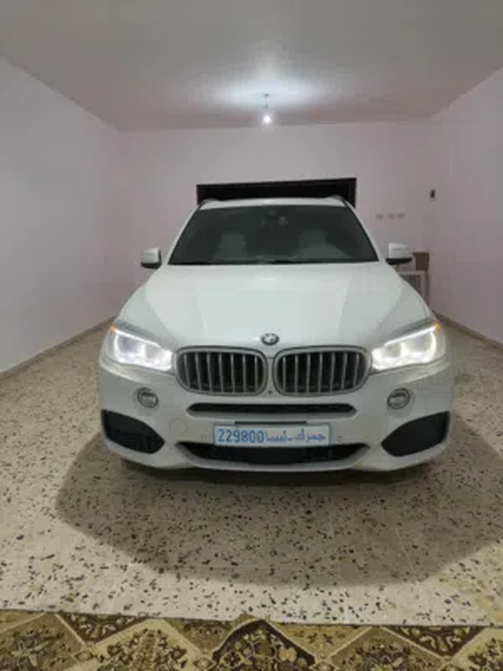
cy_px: 336
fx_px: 446
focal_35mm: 23
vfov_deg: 73.9
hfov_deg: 58.9
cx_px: 252
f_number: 1.8
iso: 181
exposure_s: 1/100
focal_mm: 5.56
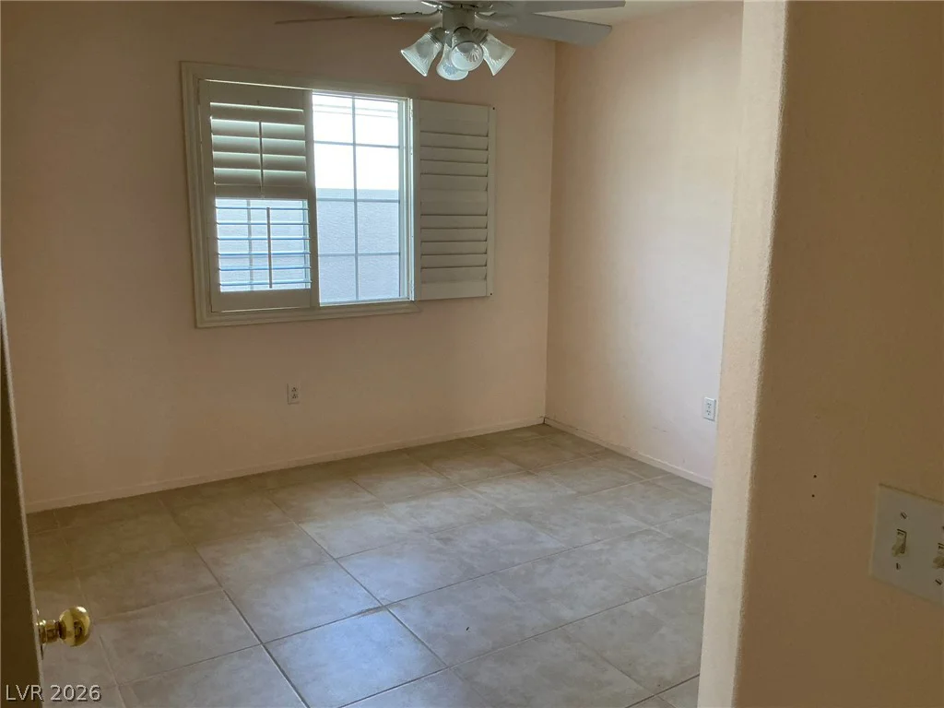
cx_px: 472
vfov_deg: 49.7
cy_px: 354
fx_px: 764
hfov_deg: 63.4
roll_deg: -0.8
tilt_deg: -10.5
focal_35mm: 28
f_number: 1.8
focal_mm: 3
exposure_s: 1/60
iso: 160
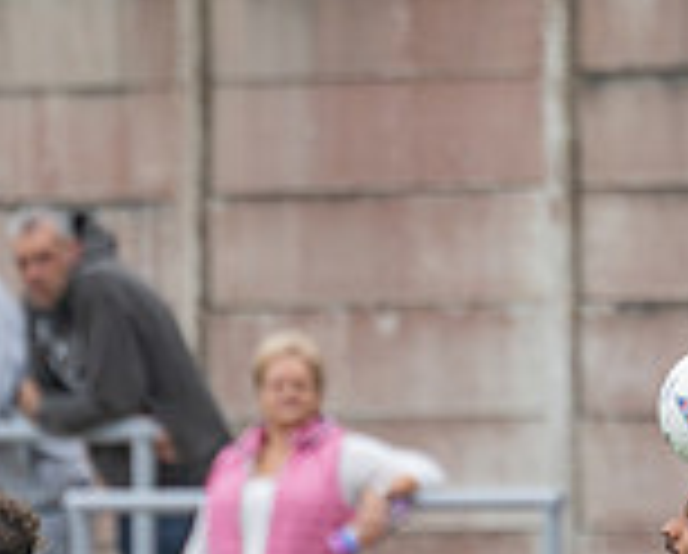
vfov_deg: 0.7
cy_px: 711
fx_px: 46902
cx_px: 986
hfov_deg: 0.8
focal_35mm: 2299
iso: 320
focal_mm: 300
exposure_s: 1/1250
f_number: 2.8
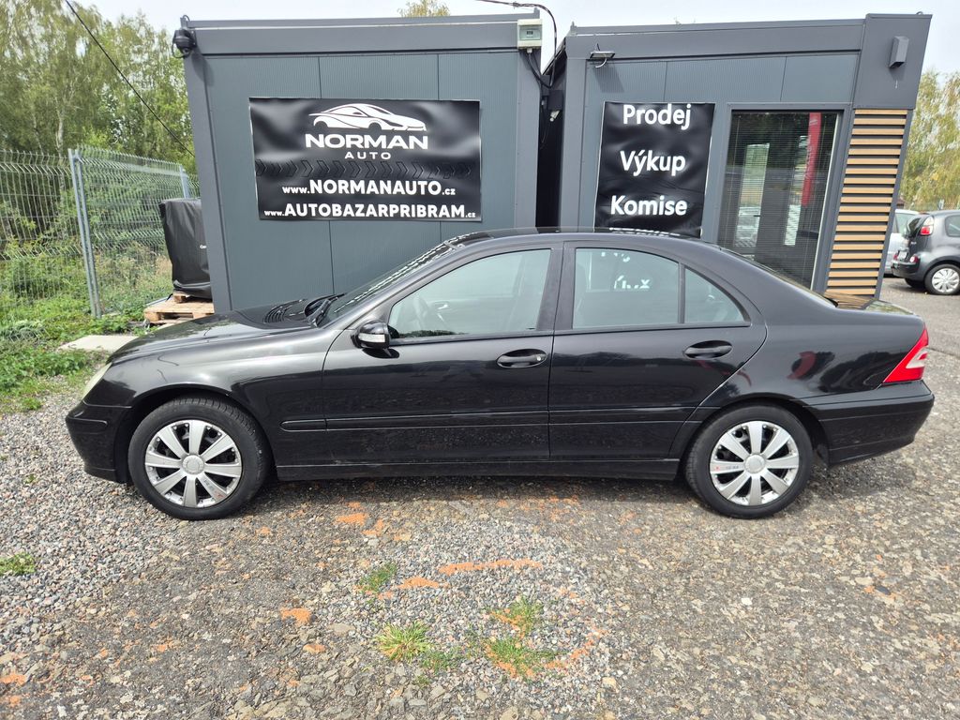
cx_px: 480
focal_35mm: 23
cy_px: 360
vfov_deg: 58.9
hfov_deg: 73.9
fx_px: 638
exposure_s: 1/586
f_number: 1.8
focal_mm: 5.4
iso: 25
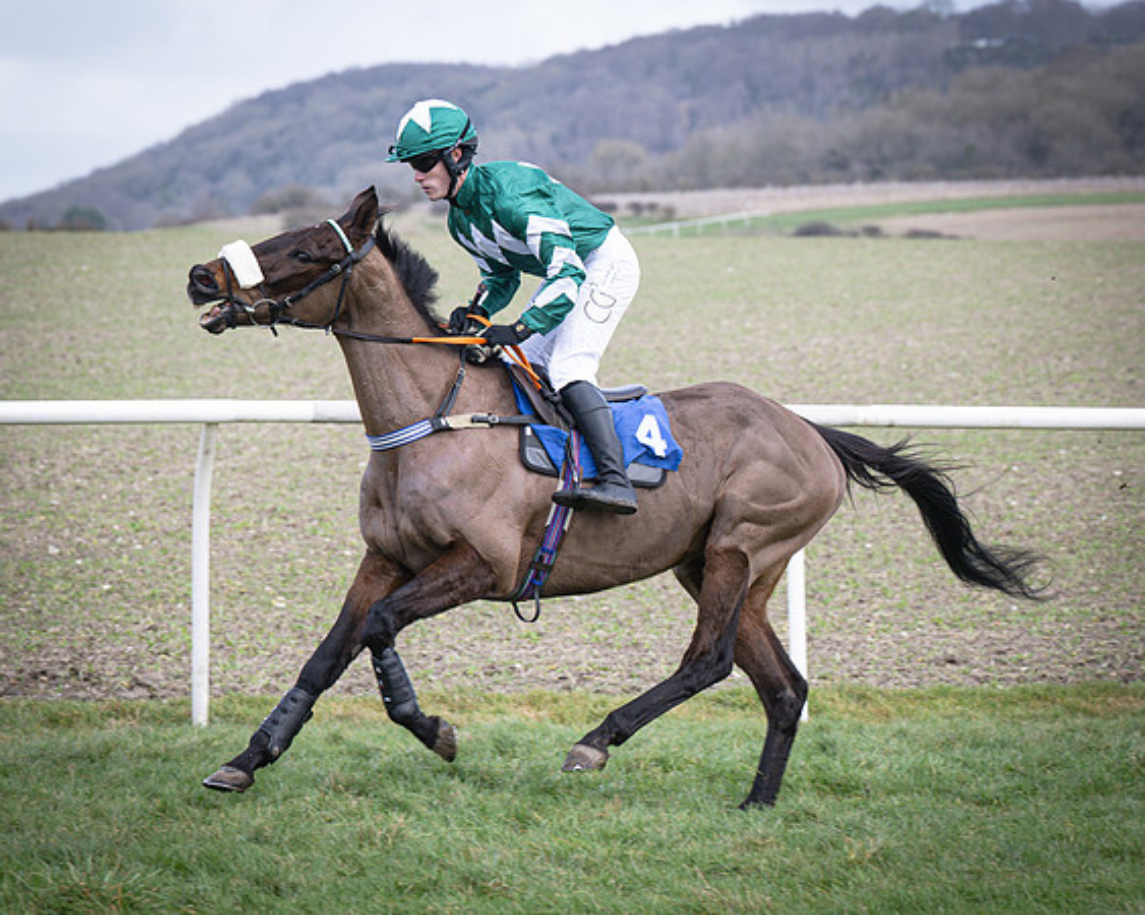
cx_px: 359
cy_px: 463
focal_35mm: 209
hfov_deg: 9.2
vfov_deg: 7.4
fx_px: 7071
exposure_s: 1/640
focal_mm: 102
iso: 200
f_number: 4
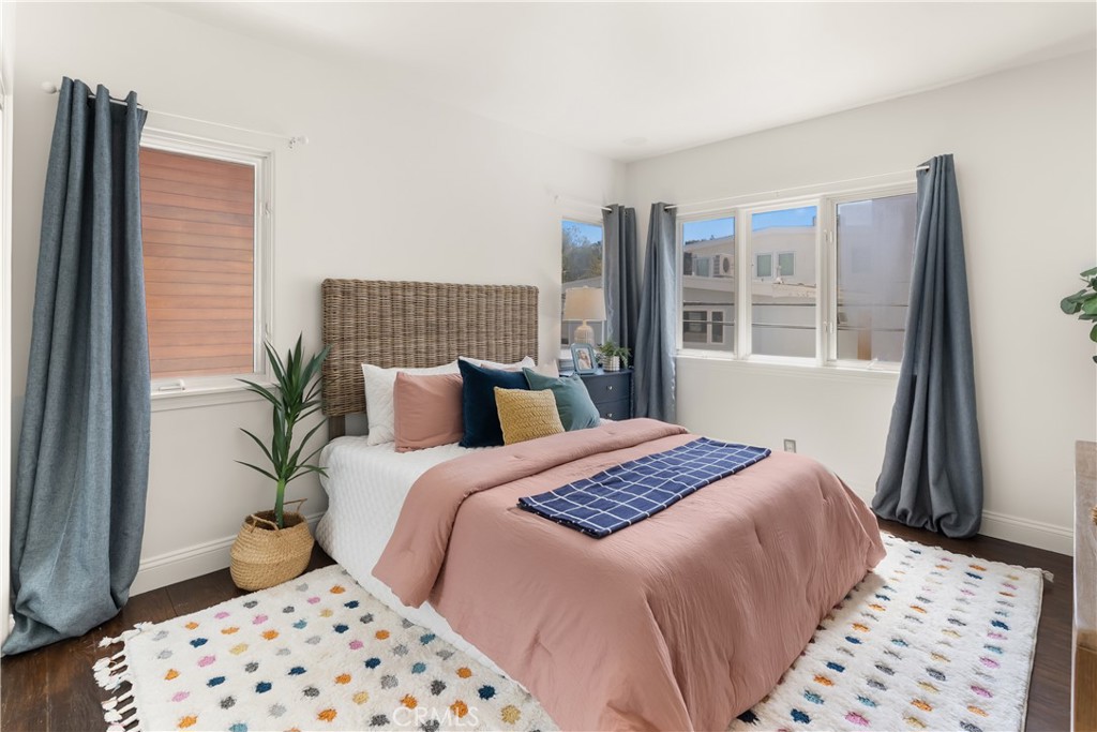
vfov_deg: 73.8
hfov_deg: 96.7
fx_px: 488
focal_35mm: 16
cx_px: 548
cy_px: 366
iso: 640
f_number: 9
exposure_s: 1/4
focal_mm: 16
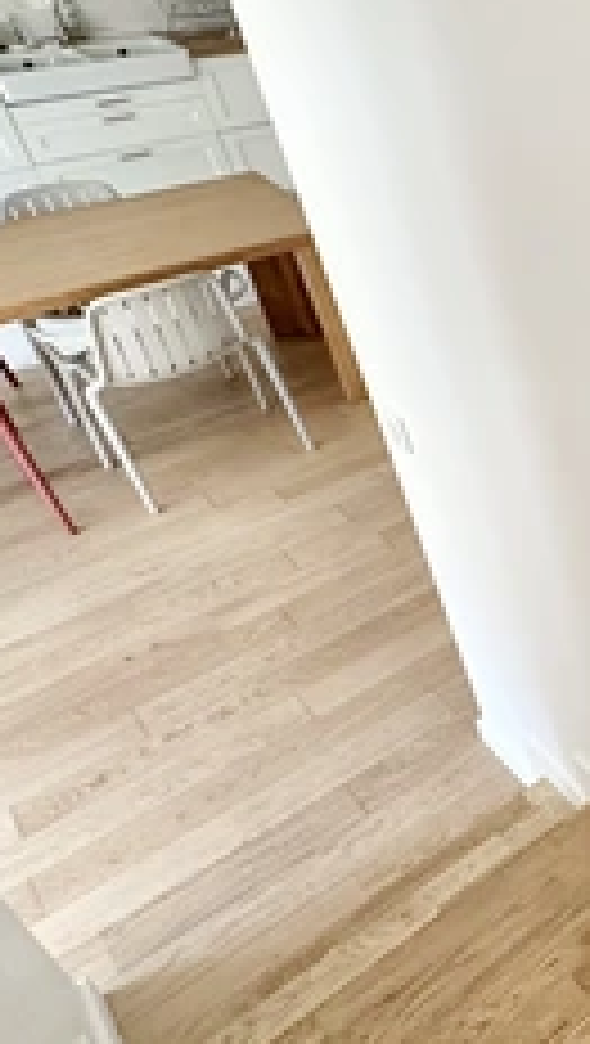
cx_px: 1002
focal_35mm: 35
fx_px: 971
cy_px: 382
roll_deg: -3.0
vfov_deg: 55.8
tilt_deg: -30.6
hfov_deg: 22.9
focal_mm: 2.22
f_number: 2.2
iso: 320
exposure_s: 1/93
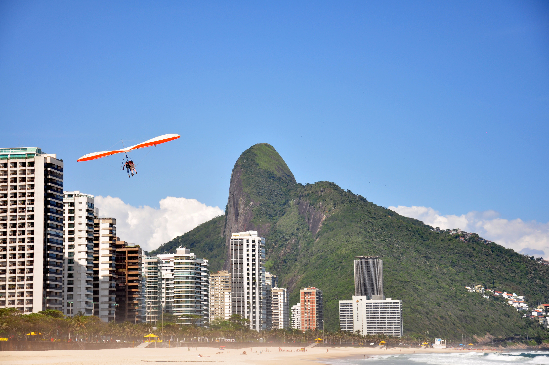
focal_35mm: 99
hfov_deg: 20.6
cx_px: 274
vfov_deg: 13.8
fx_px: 1508
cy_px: 182
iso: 200
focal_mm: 66
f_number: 5.3
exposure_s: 1/1000
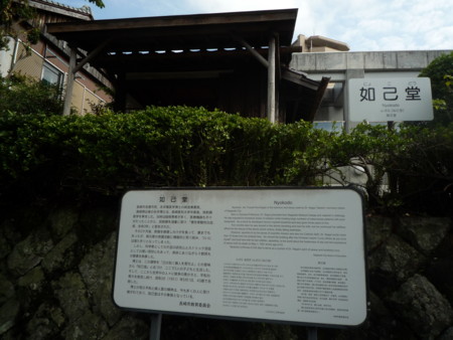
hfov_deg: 69.4
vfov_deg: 54.9
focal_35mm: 25
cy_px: 170
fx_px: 327
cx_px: 226
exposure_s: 1/640
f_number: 3.5
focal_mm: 4.4
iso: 100
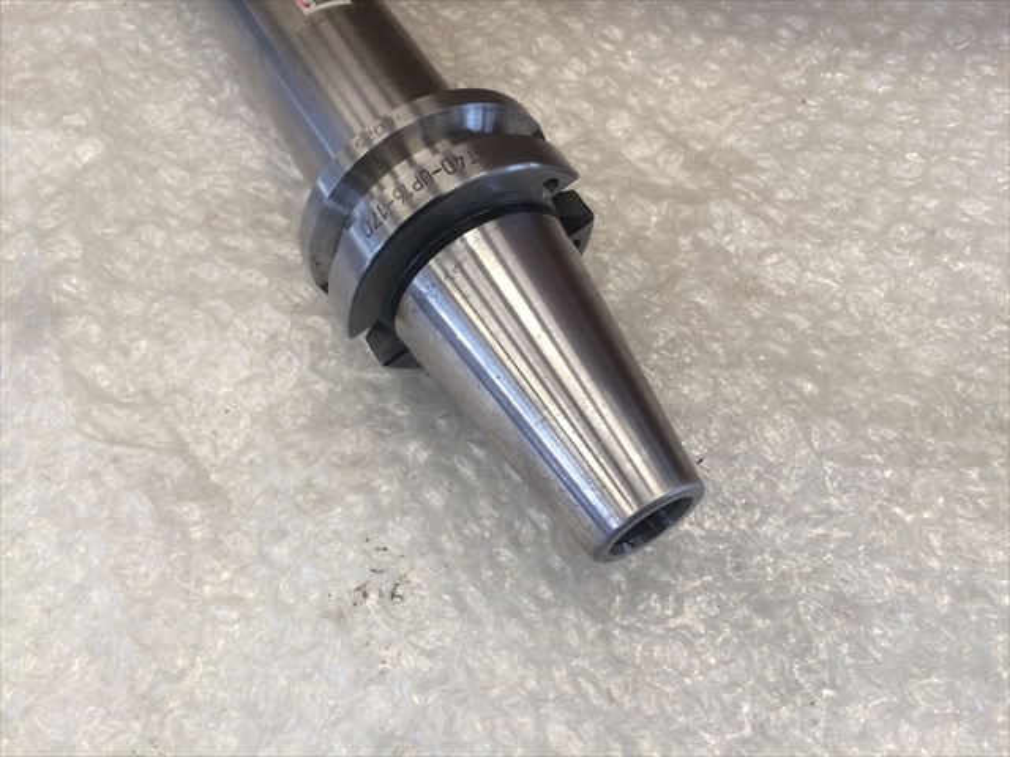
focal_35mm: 29
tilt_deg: -65.7
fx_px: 846
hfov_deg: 61.7
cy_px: 378
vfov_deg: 48.2
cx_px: 505
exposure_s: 1/30
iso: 32
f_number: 2.2
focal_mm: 4.15
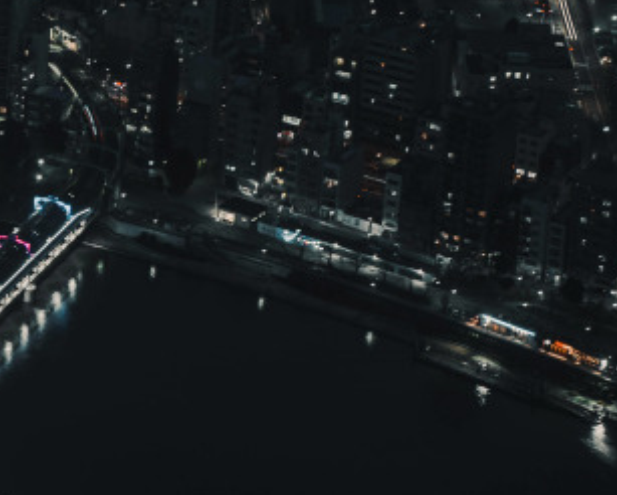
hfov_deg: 8.6
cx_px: -354
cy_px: -61
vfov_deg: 7.0
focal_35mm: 219
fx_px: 4002
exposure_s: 6
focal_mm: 70
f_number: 10
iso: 100
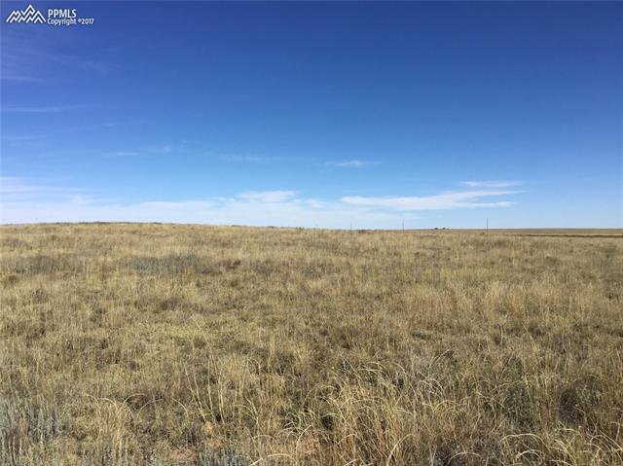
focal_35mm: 31
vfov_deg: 45.4
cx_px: 312
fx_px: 558
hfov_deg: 58.4
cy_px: 233
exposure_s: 1/2398
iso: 25
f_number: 2.4
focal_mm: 3.3
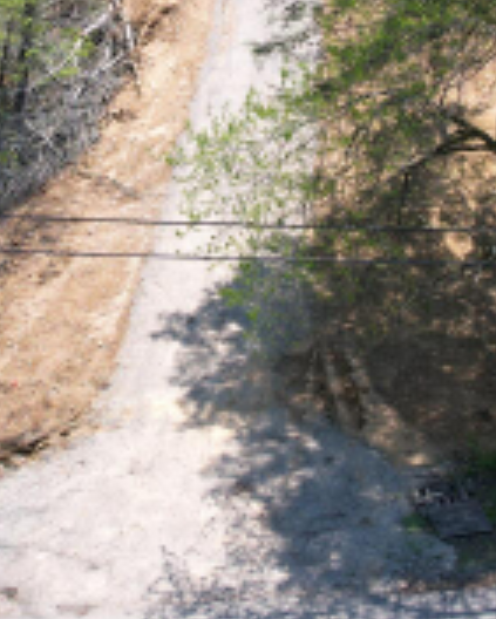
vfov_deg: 21.3
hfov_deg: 17.4
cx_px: 155
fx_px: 1613
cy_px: 74
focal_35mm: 88
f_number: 2.8
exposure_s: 1/90
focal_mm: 8.38
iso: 110
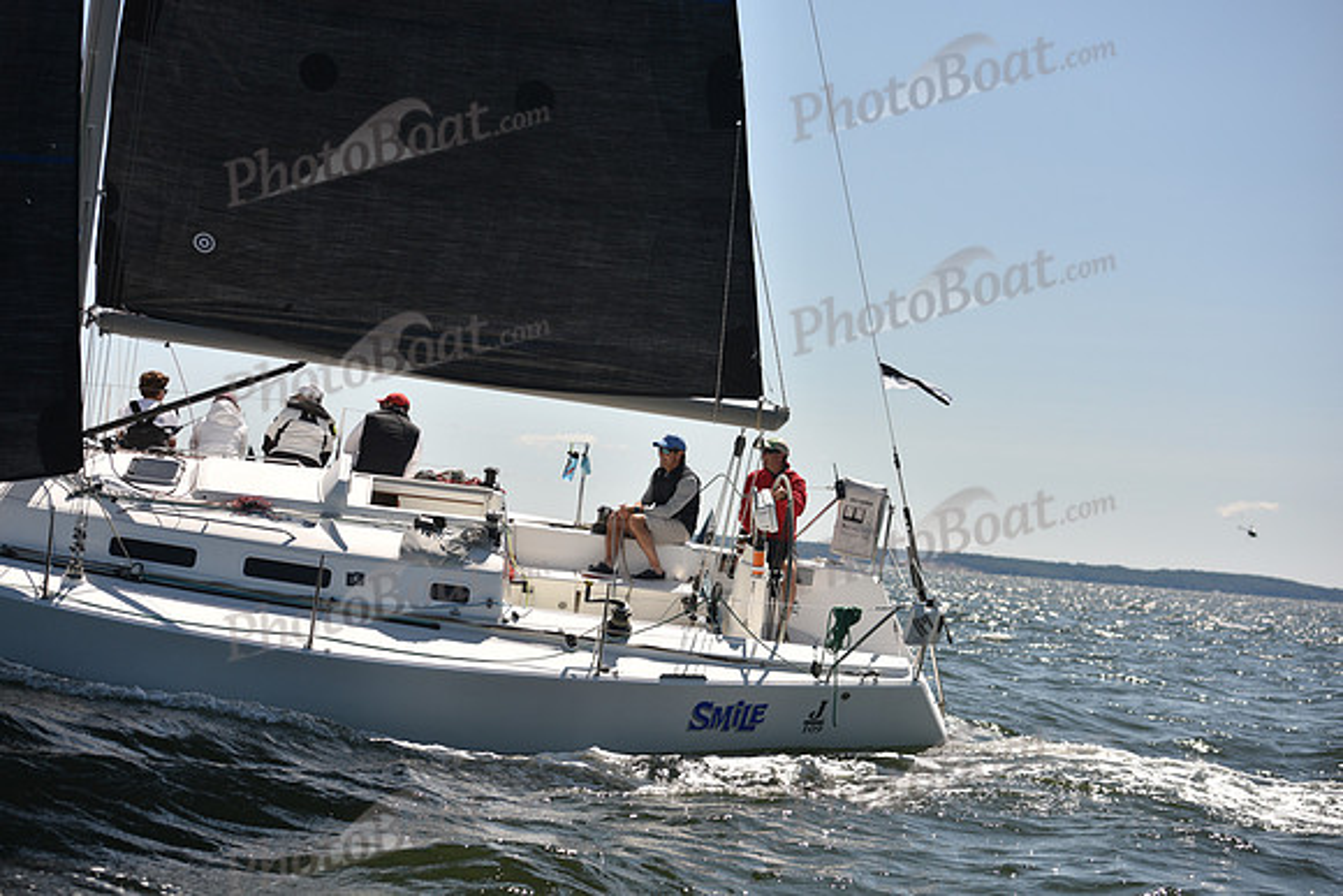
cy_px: 448
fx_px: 2612
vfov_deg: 19.5
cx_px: 672
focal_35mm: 70
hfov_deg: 28.8
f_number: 4
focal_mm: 70
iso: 250
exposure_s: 1/1600
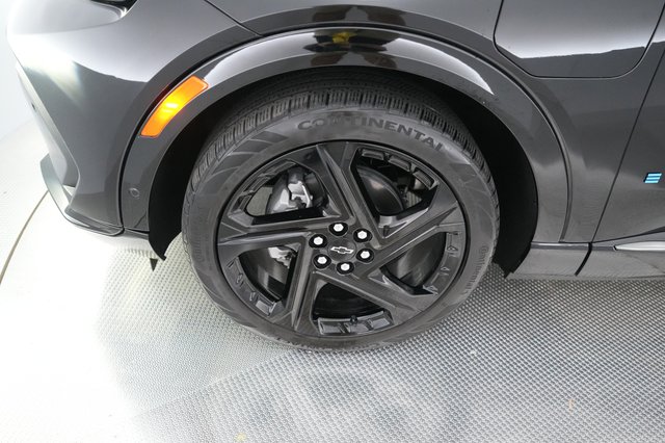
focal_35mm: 28
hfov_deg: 65.5
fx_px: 517
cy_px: 222
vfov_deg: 46.4
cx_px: 332
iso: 8000
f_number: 2.8
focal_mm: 28
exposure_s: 1/250
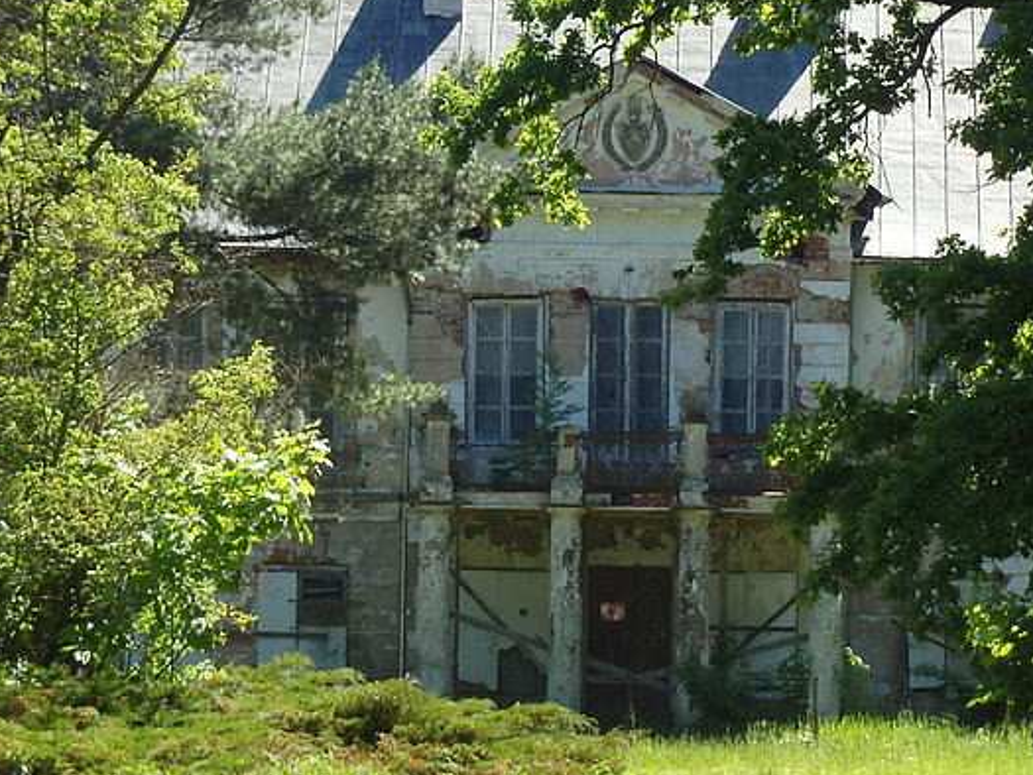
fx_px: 7164
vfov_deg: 6.2
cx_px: 602
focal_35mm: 240
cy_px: 322
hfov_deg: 8.2
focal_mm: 25
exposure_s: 1/200
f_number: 5.9
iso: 200
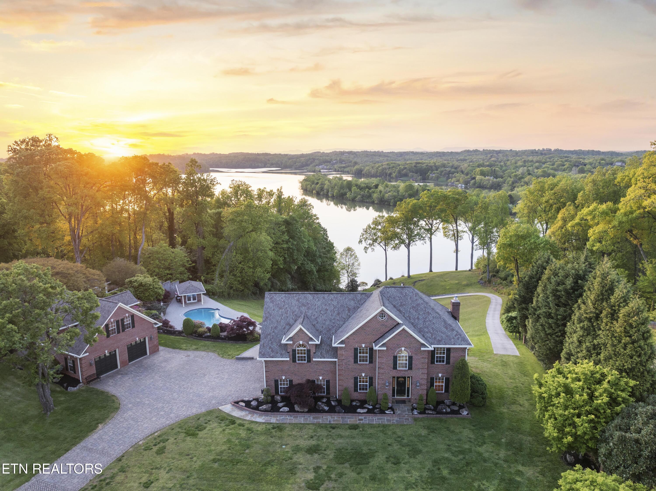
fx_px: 455
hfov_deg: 71.6
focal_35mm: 24
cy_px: 246
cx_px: 328
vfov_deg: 56.8
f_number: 2.8
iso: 140
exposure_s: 1/15
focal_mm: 12.29
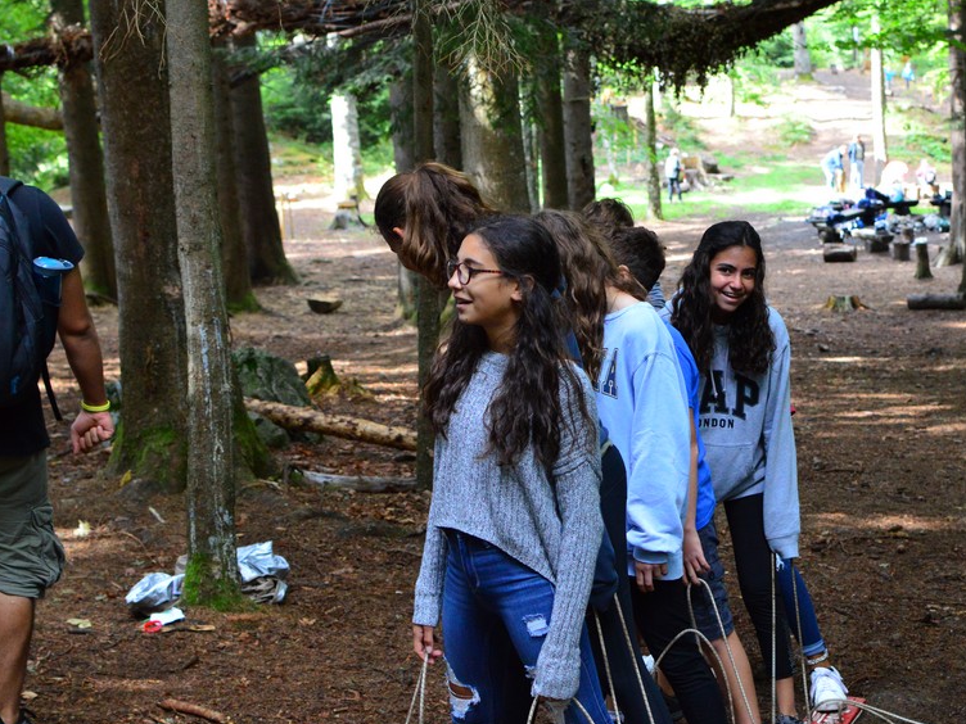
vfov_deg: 21.4
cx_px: 632
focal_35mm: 69
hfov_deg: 28.1
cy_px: 395
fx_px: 1916
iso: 1600
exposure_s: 1/400
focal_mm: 35
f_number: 4
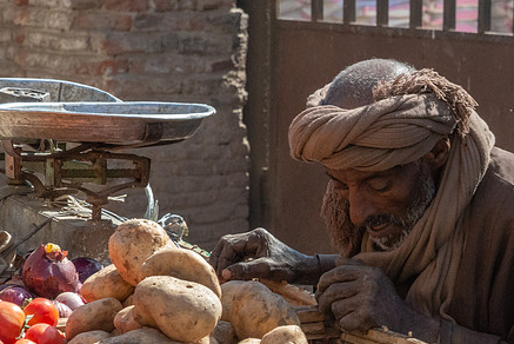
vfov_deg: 5.7
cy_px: 309
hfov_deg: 8.5
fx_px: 3457
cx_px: 452
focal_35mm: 242
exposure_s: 1/1000
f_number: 16
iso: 3200
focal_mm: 120
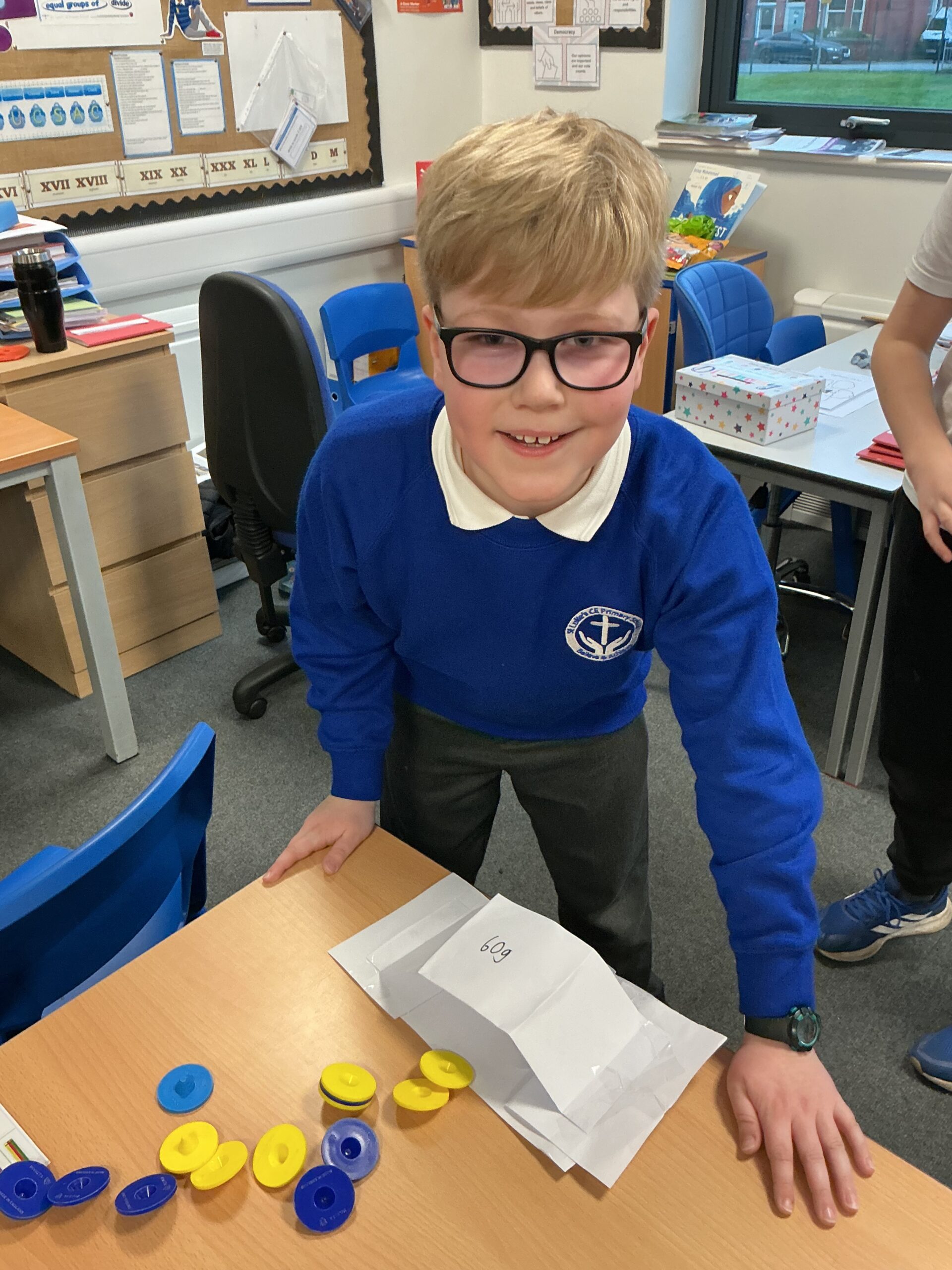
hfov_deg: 48.2
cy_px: 635
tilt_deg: -30.9
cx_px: 476
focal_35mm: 29
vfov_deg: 61.7
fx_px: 1063
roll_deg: +1.8
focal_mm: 3
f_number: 1.8
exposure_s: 1/60
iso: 125
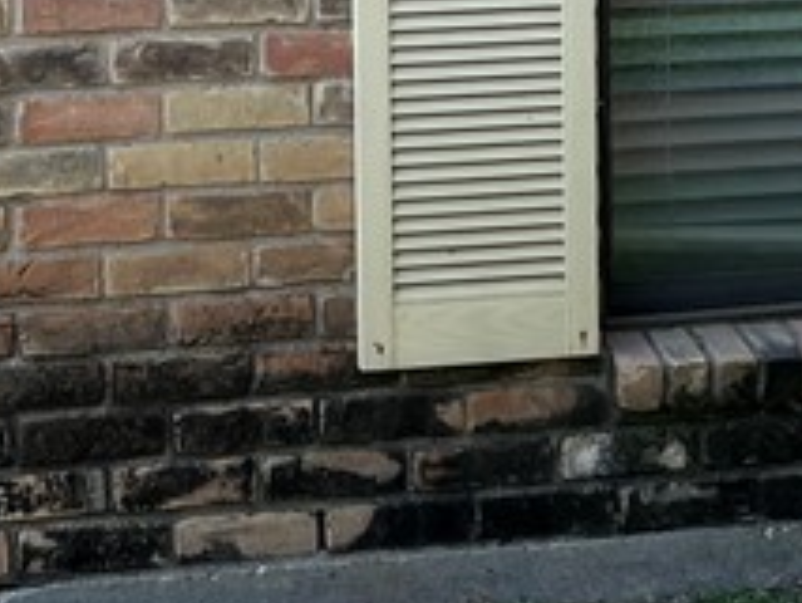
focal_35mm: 125
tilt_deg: -5.4
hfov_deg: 15.7
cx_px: 252
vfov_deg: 11.4
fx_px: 2898
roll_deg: +0.9
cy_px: -271
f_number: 1.5
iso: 50
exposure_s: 1/1112
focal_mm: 5.7
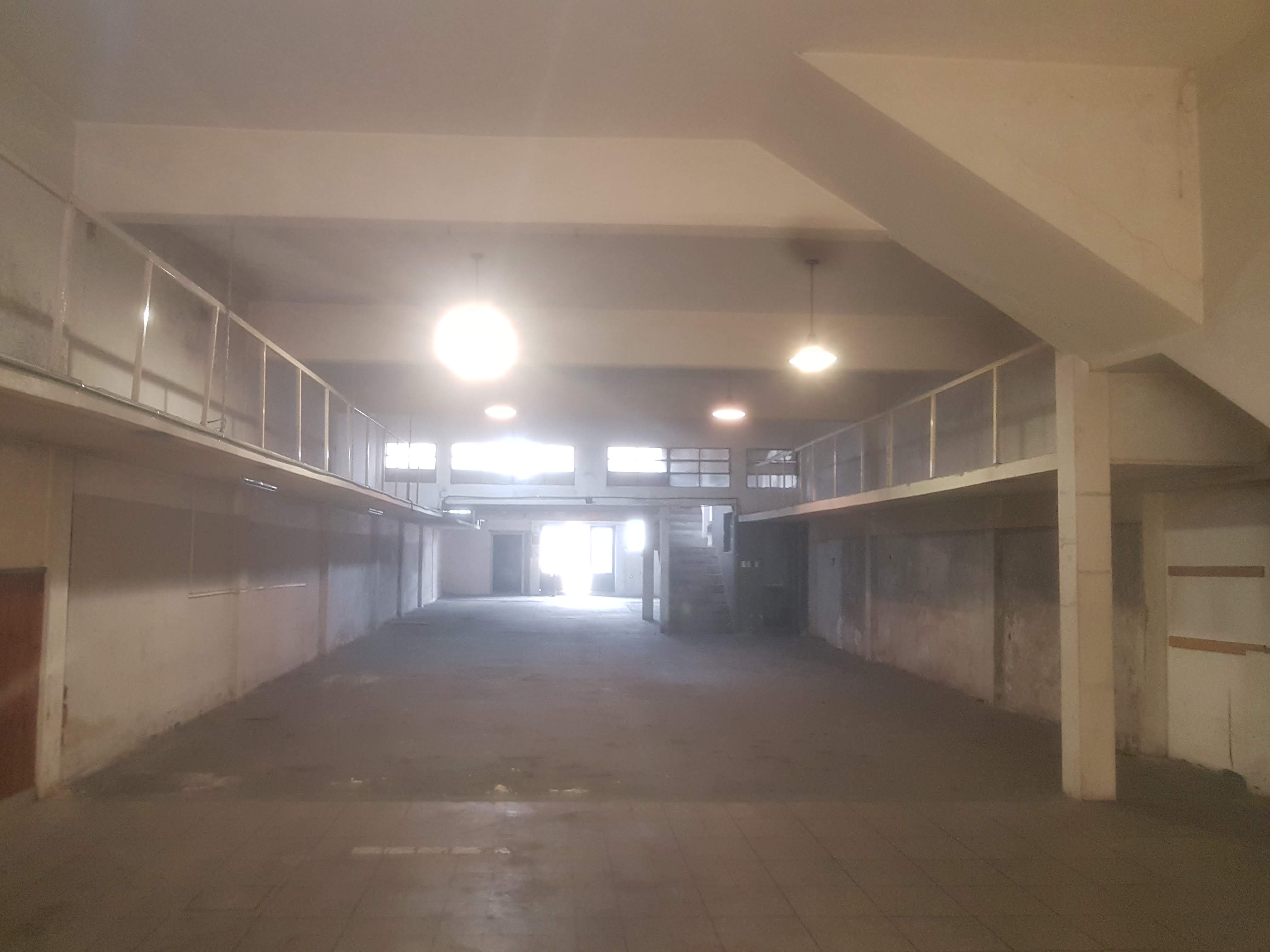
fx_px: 954
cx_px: 635
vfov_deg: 53.1
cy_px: 476
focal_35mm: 26
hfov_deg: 67.3
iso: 250
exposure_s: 1/20
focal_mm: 4.2
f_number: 1.7
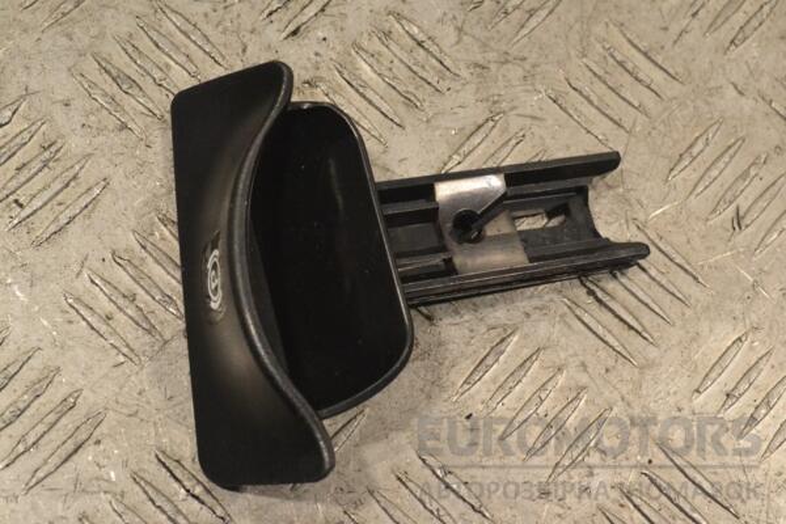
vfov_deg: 20.2
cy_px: 262
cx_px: 393
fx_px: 1474
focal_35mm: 68
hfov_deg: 29.9
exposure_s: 1/400
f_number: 10
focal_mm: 45
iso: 3200
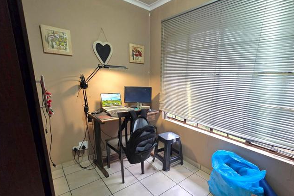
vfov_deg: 70.0
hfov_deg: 92.9
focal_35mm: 17
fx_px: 139
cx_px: 164
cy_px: 114
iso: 500
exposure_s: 1/50.3
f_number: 1.9
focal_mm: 2.2
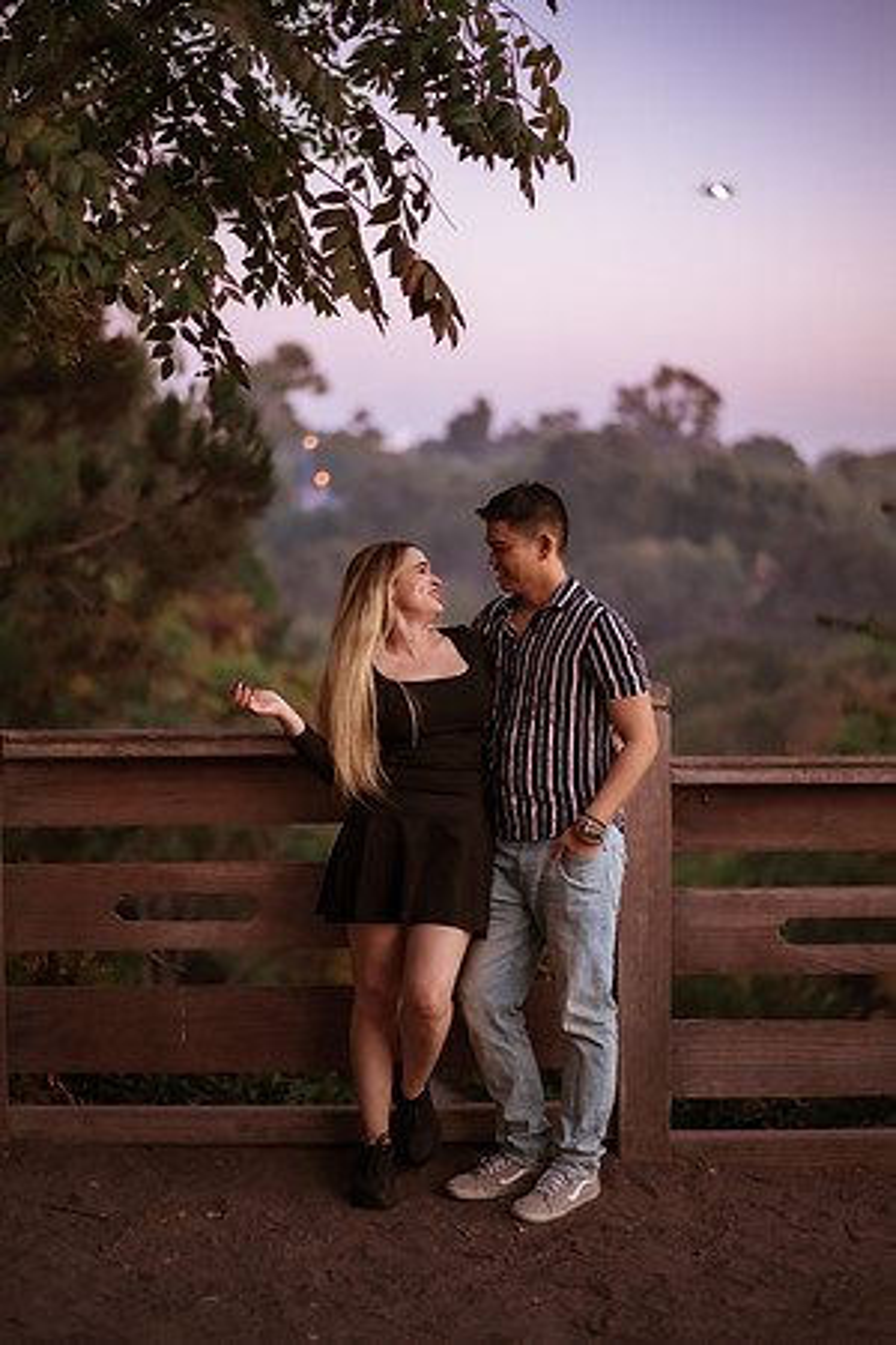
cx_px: 448
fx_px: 2165
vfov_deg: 34.5
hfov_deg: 23.4
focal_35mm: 58
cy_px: 672
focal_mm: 58
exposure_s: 1/500
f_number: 1.4
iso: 1250
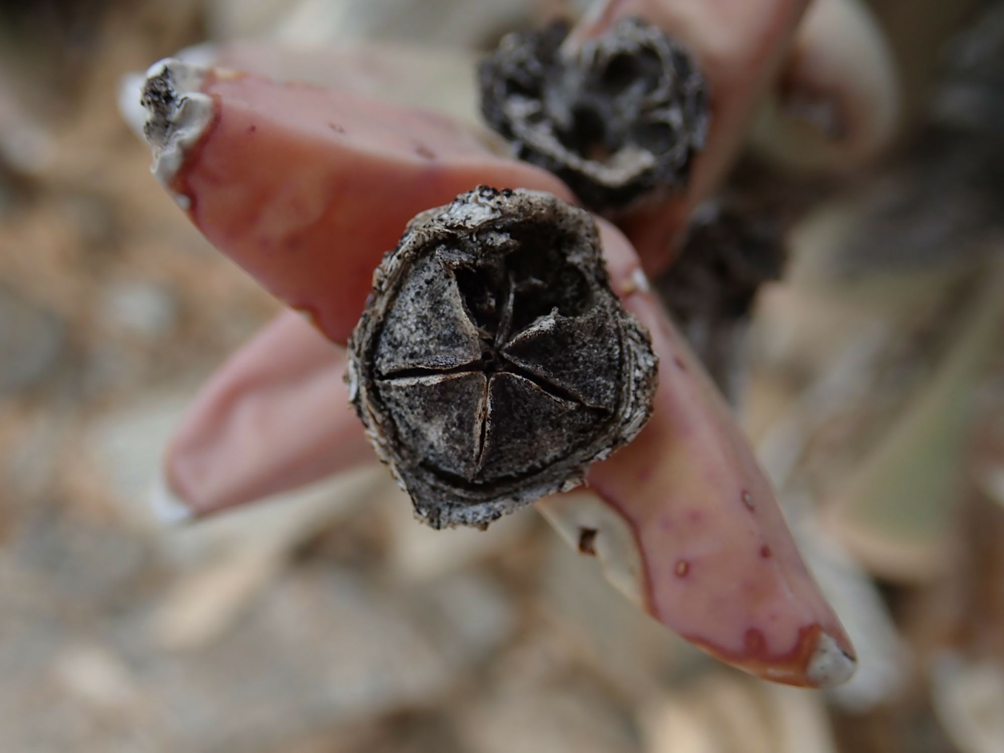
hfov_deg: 38.9
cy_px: 376
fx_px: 1421
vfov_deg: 29.7
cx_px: 502
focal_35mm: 49
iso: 100
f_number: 4.5
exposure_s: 1/320
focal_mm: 8.99
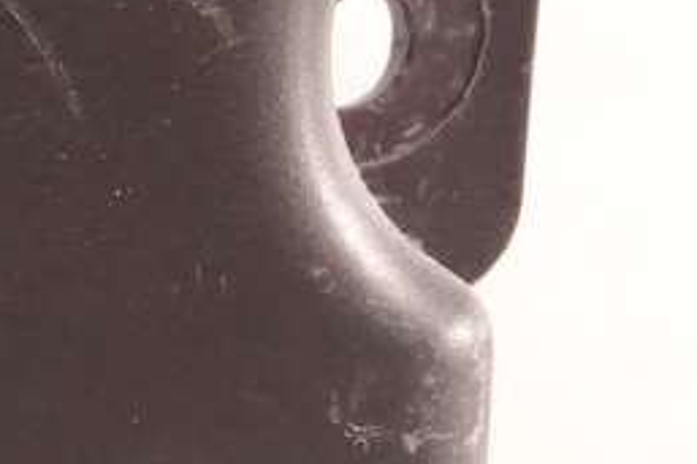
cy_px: 336
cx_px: -730
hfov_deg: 12.1
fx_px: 2883
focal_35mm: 149
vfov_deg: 9.2
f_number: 10
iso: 4000
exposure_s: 1/30
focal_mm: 10.4
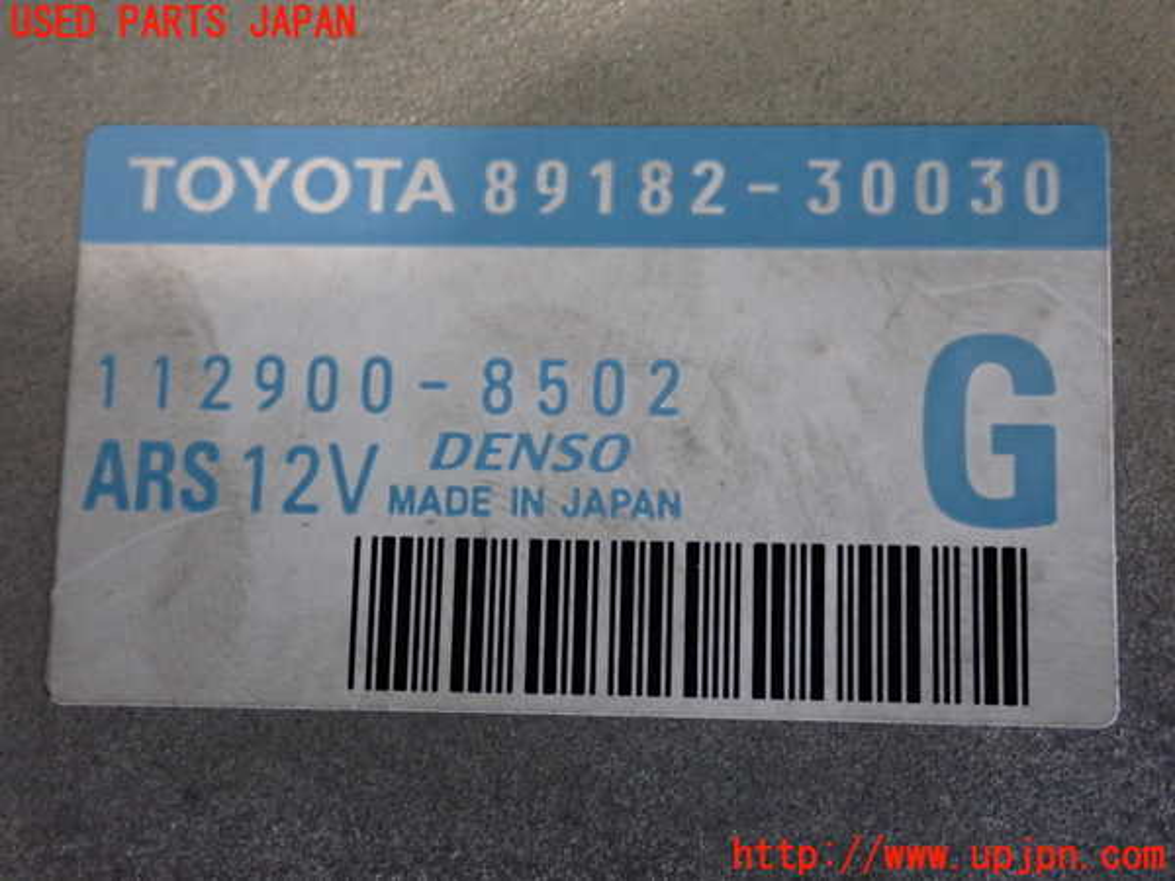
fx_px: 2274
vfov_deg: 21.9
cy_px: 440
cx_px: 588
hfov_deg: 29.0
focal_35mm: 67
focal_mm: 11.88
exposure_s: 1/50
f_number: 3.8
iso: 800
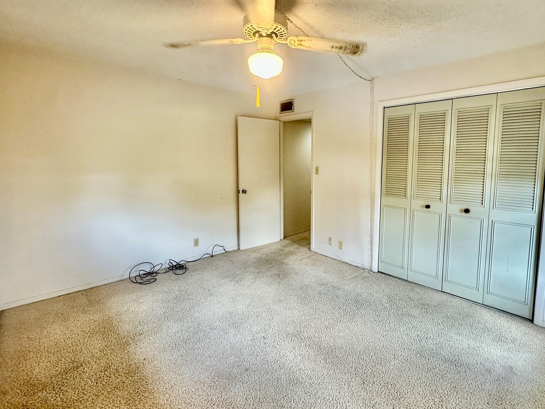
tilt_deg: -5.0
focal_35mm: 18
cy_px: 184
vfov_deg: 71.4
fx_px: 283
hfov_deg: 87.4
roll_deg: -0.9
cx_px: 303
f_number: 2.2
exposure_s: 1/60
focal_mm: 2.22
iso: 160
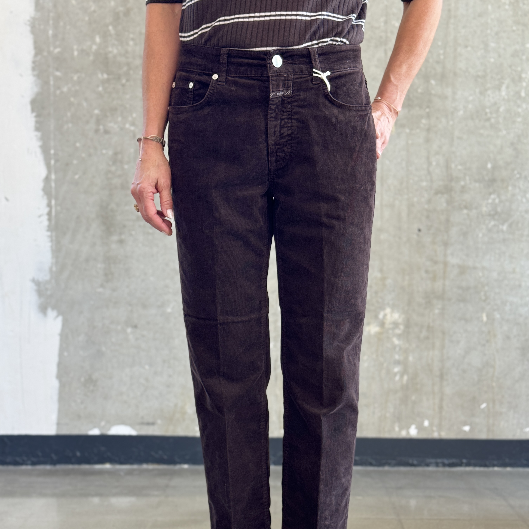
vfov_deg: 29.9
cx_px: 266
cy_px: 335
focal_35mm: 57
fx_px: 986
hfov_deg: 30.0
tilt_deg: -5.4
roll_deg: +0.0
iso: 100
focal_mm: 6.76
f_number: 1.78
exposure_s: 1/50
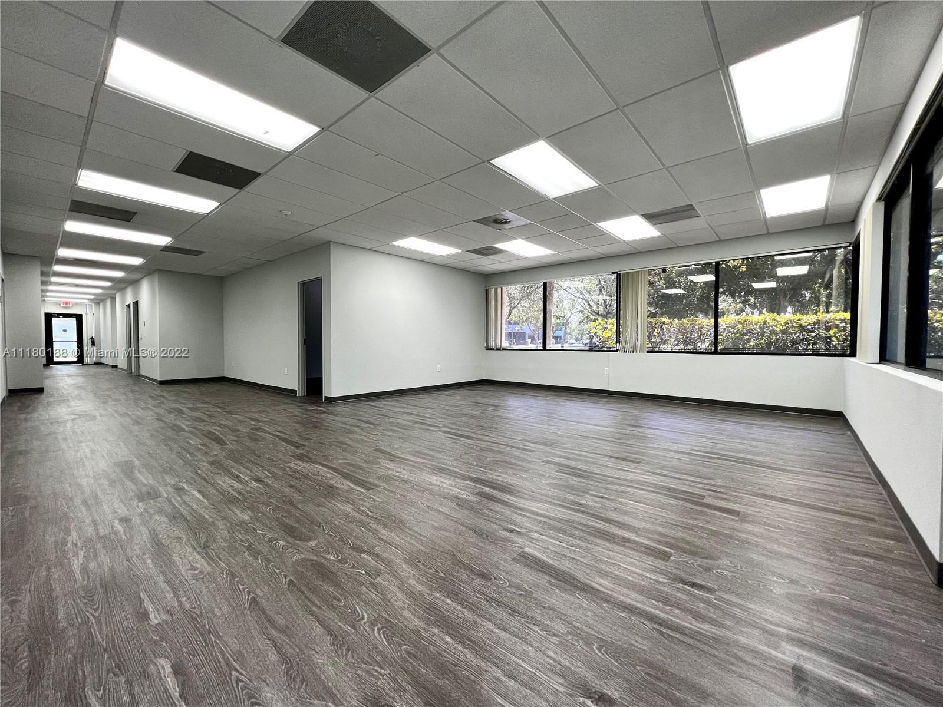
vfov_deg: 89.9
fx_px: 354
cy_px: 354
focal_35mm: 13
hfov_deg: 106.2
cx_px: 472
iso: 100
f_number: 1.8
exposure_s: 1/122
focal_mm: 1.57
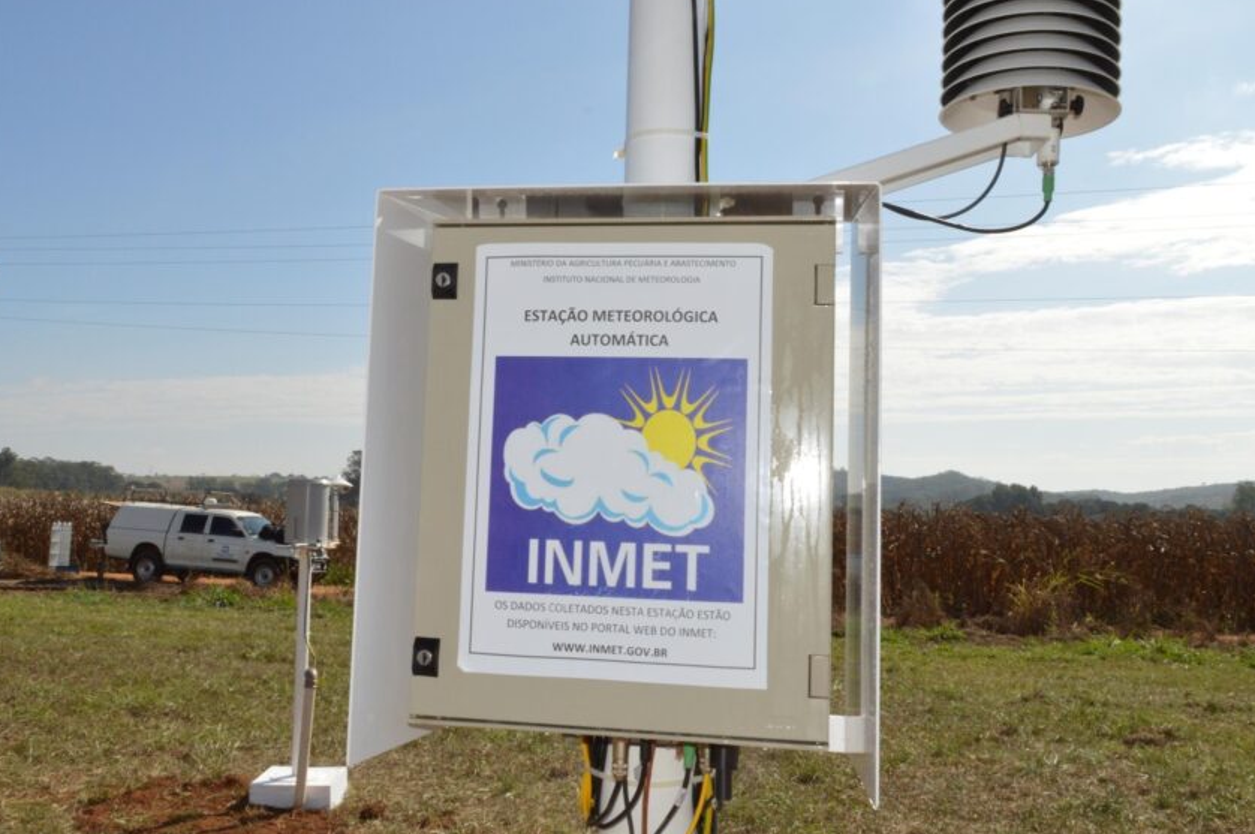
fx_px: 1149
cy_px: 374
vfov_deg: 39.8
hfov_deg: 57.3
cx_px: 613
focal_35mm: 33
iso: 400
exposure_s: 1/200
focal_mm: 18
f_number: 22
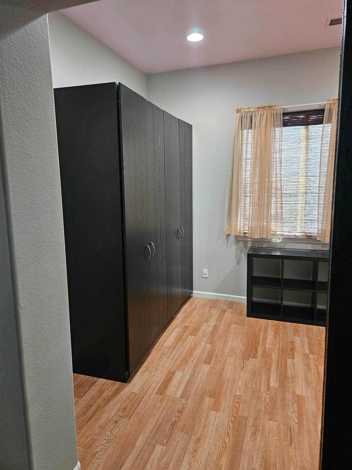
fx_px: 312
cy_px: 235
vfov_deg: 73.9
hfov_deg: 58.9
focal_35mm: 23
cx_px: 176
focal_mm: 5.4
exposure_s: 1/60
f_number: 1.8
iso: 500
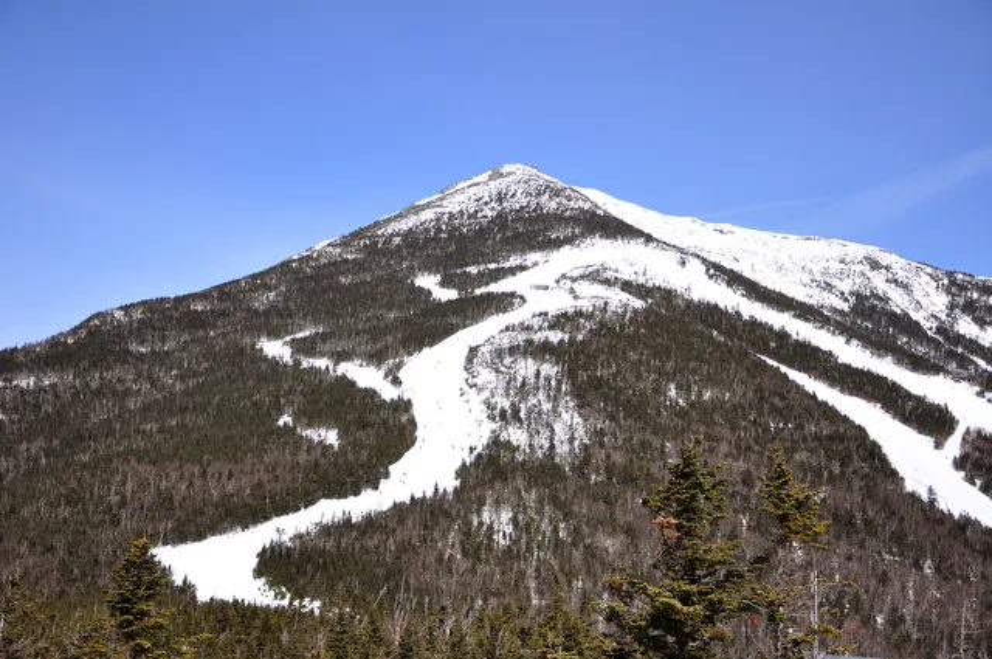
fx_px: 1321
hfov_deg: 41.2
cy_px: 330
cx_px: 496
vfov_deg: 28.0
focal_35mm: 48
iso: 200
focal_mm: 32
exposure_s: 1/1250
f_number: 5
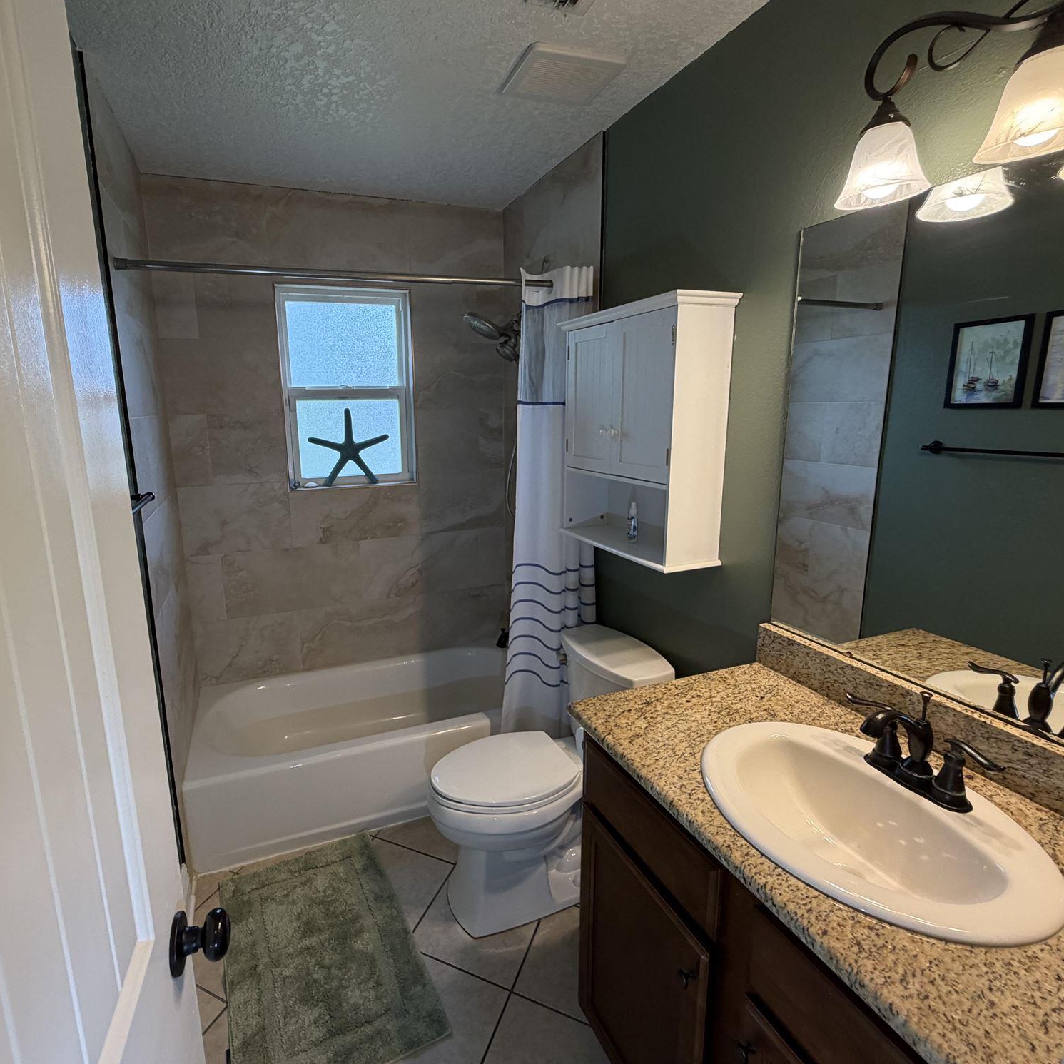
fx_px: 591
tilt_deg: -9.5
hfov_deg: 83.7
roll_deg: +1.6
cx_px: 477
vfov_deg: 84.0
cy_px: 518
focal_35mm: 17
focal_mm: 2.22
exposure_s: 1/120
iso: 200
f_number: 2.2
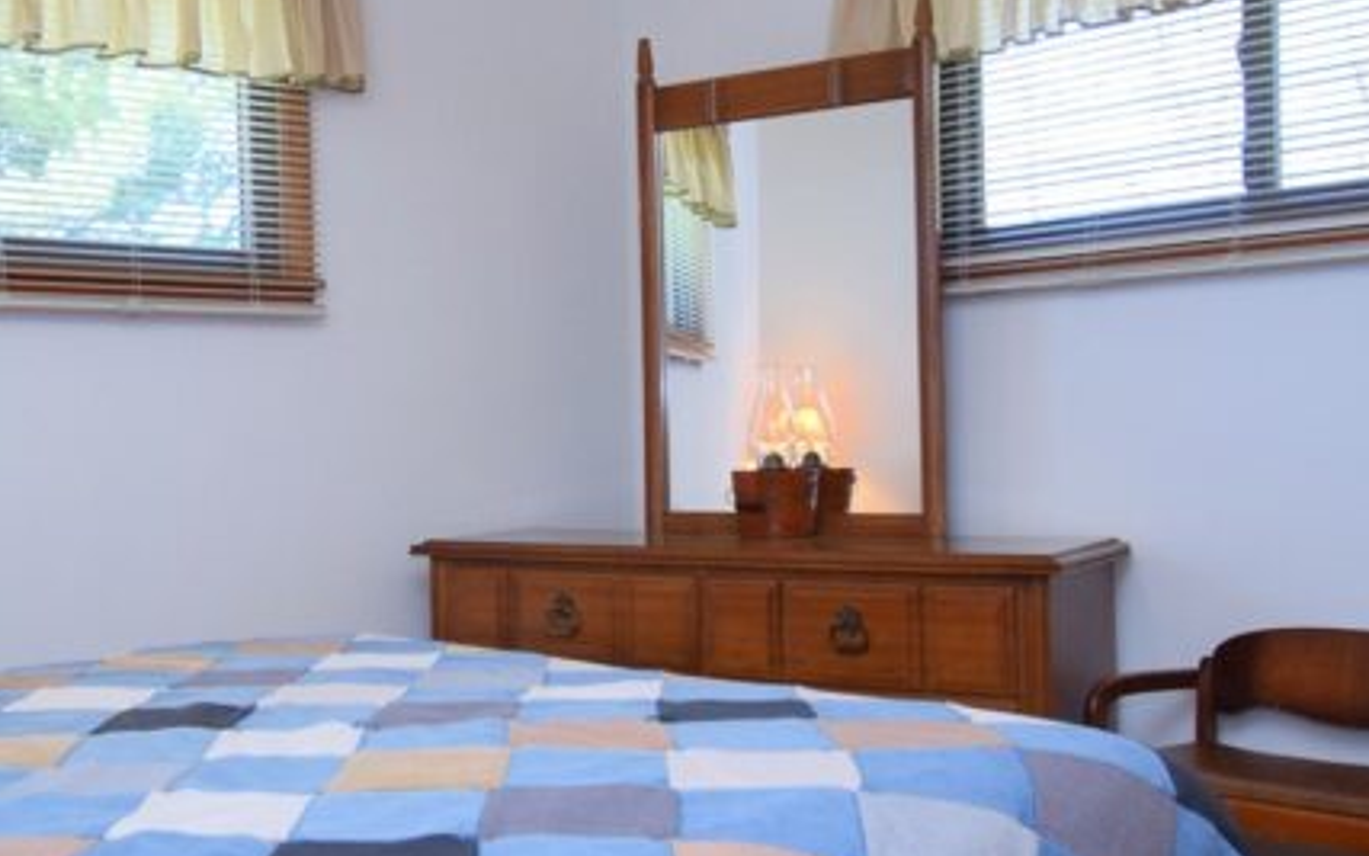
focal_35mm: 43
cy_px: 433
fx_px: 1605
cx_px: 433
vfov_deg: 29.9
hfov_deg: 45.4
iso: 560
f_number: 4.5
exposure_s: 1/60
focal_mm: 10
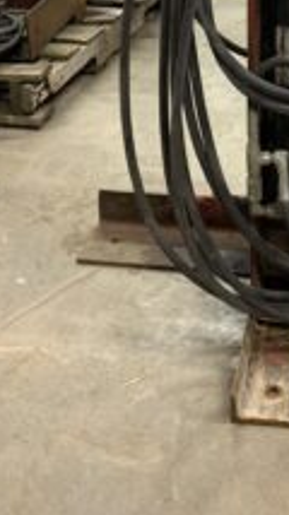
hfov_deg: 21.7
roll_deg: -1.2
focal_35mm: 53
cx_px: 294
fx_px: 724
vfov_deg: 36.4
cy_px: 39
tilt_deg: -17.4
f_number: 1.8
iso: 500
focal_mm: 4.25
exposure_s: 1/30
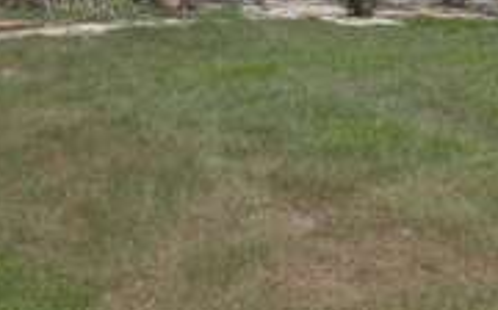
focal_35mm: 68
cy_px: -14
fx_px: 922
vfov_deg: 18.5
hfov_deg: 30.0
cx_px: 155
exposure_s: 1/363
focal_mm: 4.3
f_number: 3.2
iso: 100
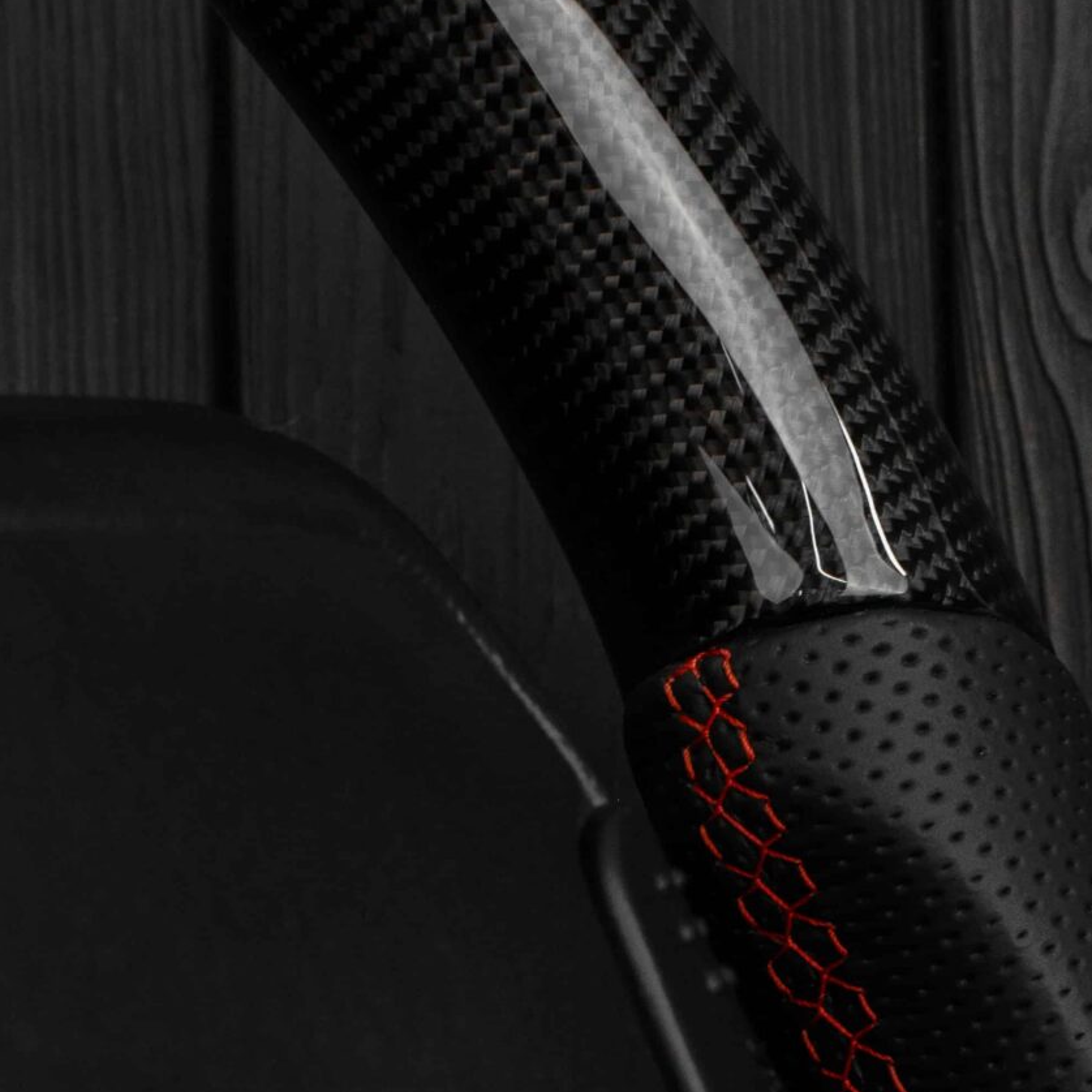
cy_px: 994
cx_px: 830
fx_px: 4865
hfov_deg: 12.8
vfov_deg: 12.7
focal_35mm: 136
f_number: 6.3
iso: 500
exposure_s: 1/125
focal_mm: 35
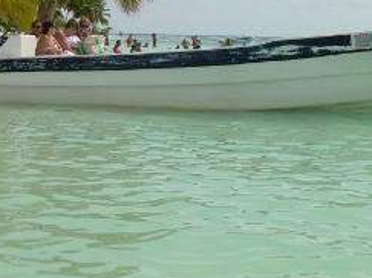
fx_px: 1074
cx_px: 93
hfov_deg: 19.5
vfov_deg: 14.7
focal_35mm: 100
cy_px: 38
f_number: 4.6
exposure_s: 1/771
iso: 50
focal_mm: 6.3
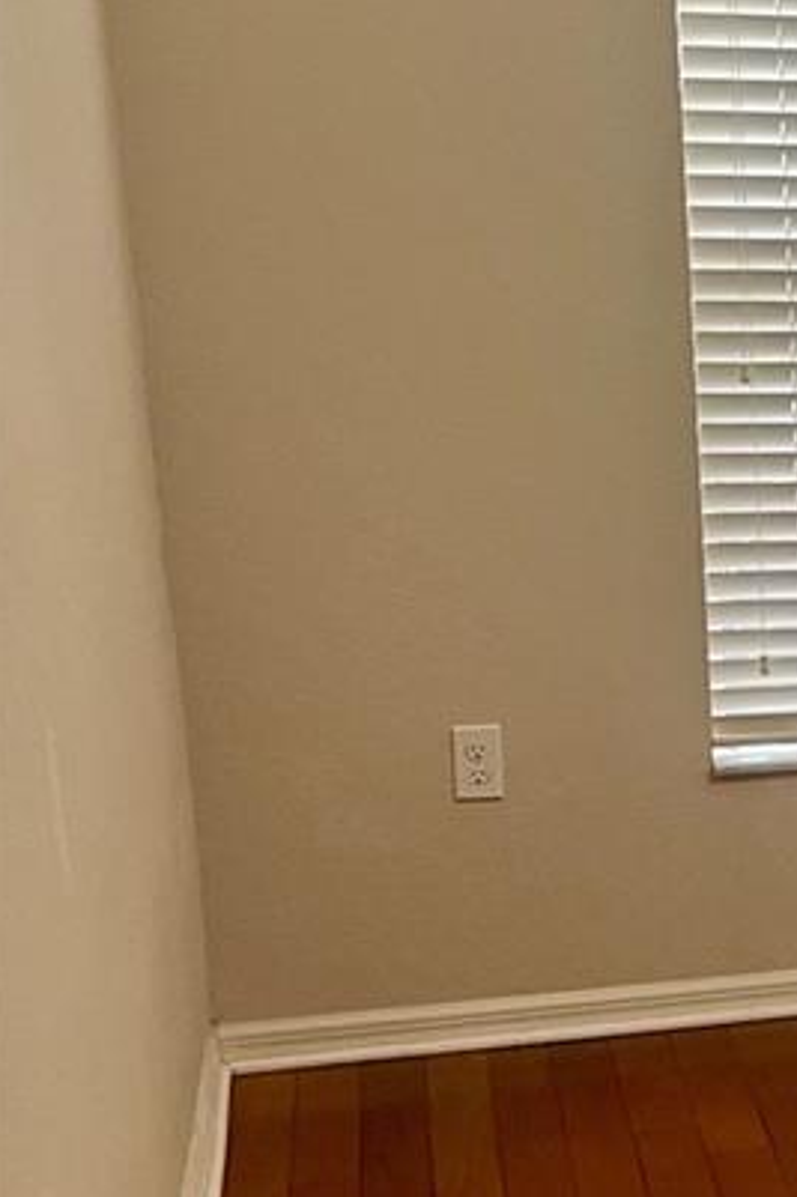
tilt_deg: -15.6
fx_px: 2692
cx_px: 1328
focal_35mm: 81
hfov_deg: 15.1
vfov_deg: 25.0
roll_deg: -0.7
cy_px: 776
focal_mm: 5.1
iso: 125
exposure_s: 1/60
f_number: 1.6
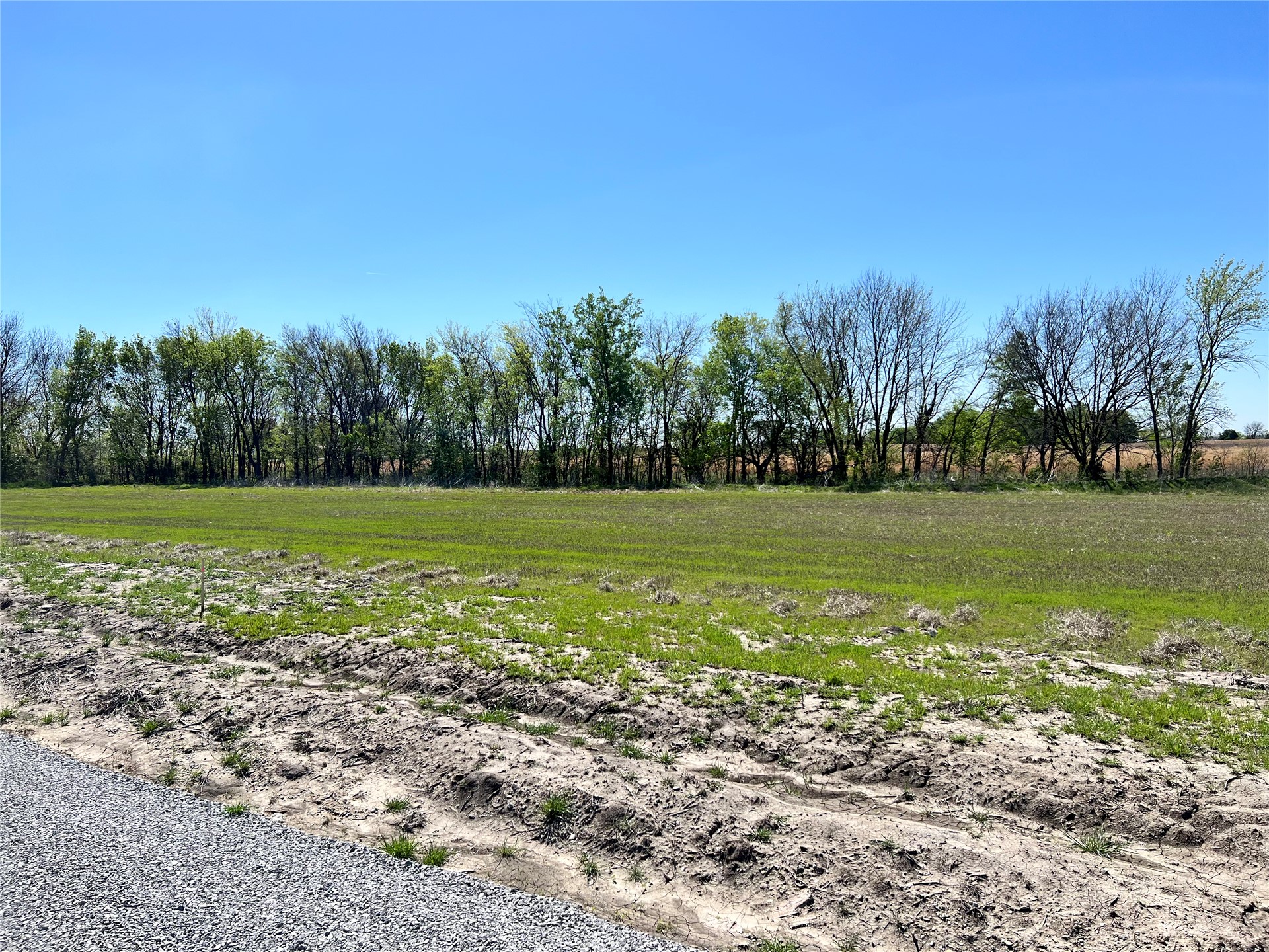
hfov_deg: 67.3
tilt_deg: -2.6
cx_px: 634
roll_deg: +2.3
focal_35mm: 26
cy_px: 476
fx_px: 953
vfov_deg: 53.1
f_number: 1.5
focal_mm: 5.7
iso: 50
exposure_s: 1/5882
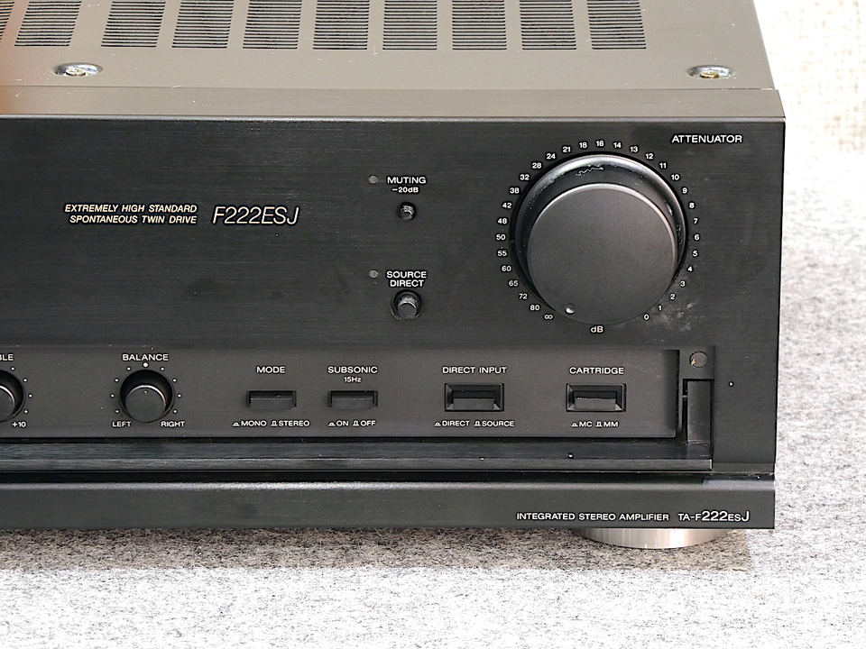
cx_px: 433
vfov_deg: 8.6
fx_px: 4303
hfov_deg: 11.5
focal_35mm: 172
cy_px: 324
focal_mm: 30.9
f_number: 5.6
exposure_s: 1
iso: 200
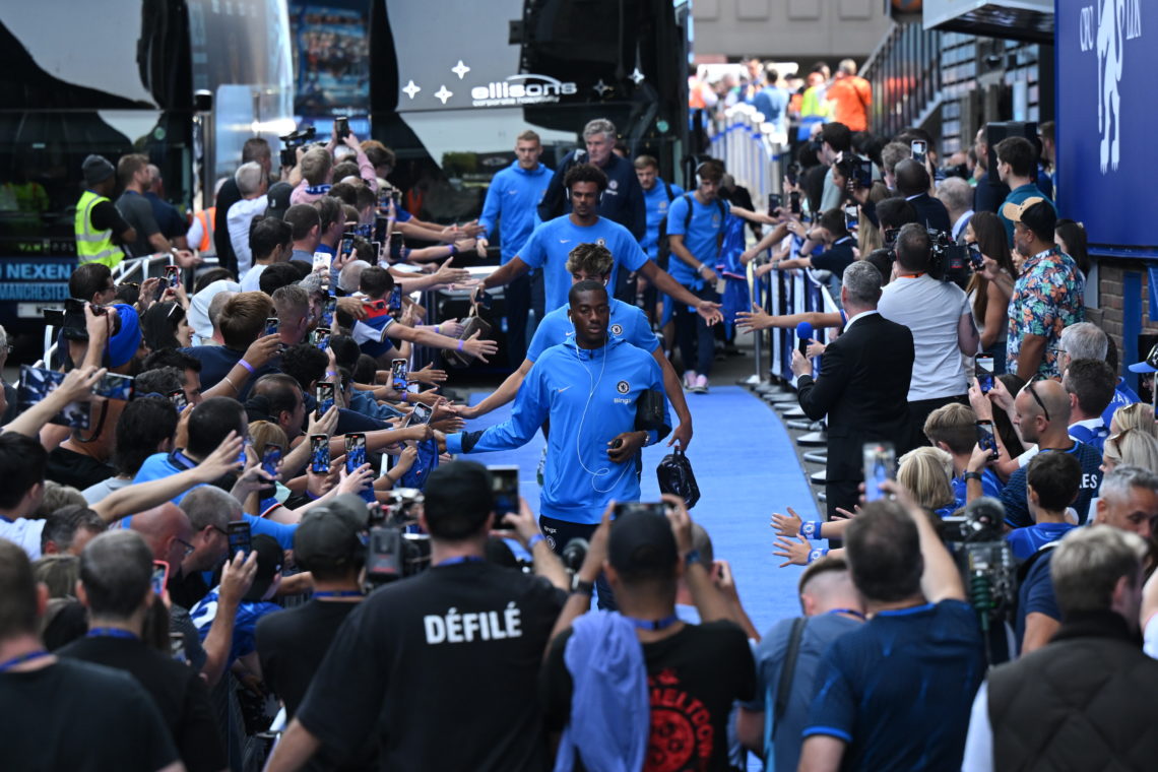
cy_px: 386
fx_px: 5532
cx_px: 579
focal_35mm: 172
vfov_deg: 8.0
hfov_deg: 11.9
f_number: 3.2
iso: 1000
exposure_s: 1/2000
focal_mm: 115
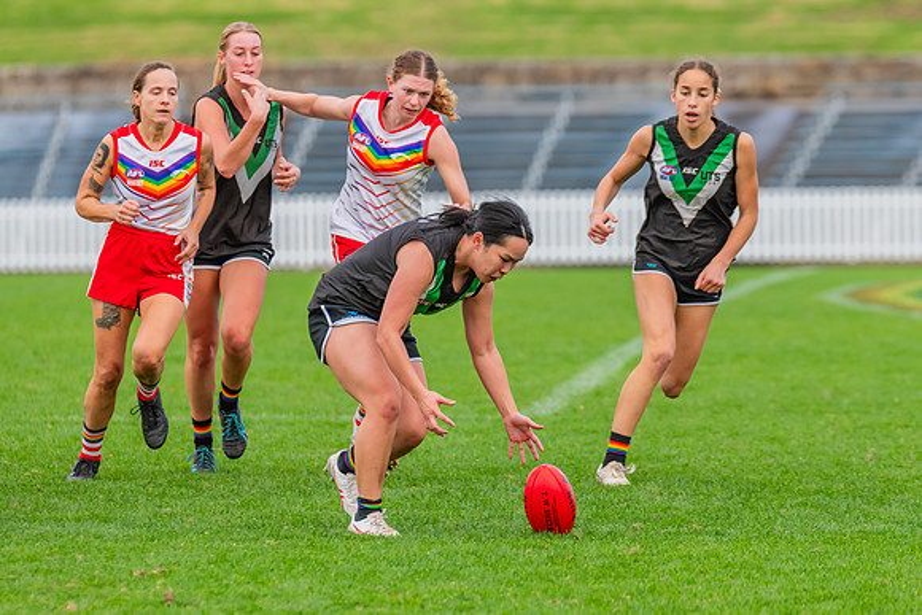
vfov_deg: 3.6
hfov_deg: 5.4
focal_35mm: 384
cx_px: 488
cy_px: 330
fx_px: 9832
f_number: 5.6
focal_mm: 330
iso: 800
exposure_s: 1/1000
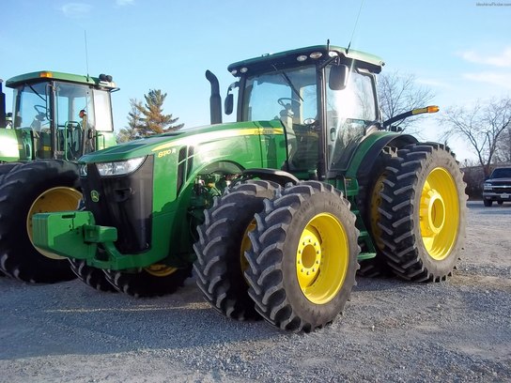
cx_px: 256
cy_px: 192
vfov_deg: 39.7
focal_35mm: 36
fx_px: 531
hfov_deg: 51.4
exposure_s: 1/400
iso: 80
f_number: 3.1
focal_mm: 6.5
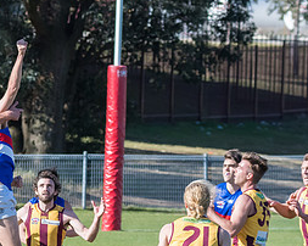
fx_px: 6586
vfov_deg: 2.1
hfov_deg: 2.7
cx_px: -102
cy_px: 176
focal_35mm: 723
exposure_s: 1/2000
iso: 800
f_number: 8
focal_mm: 180
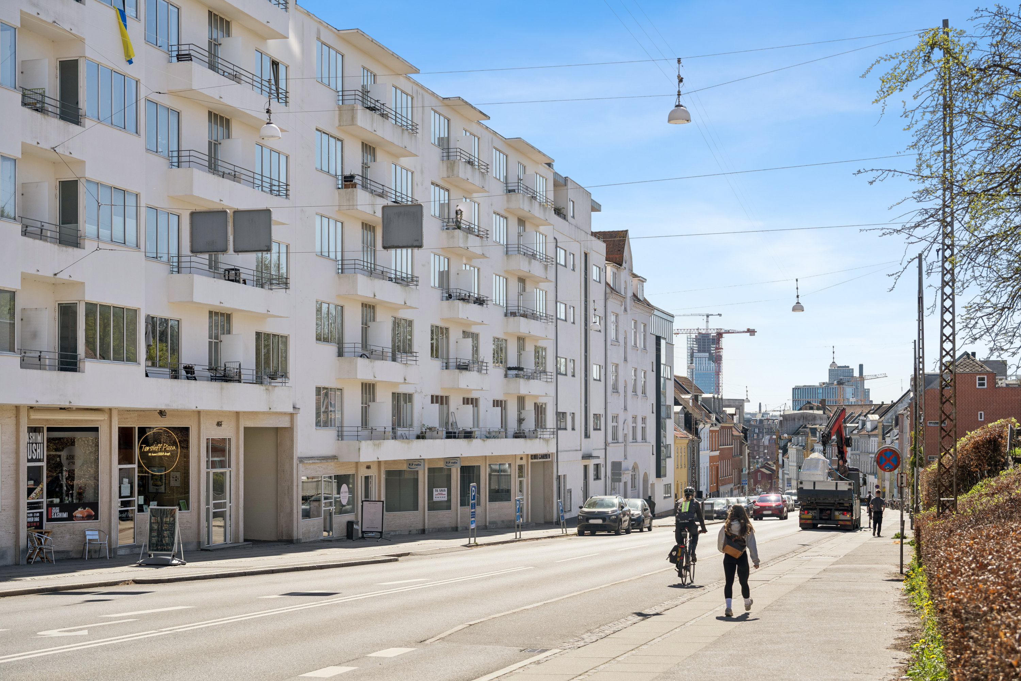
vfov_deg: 27.0
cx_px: 510
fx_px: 1418
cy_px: 340
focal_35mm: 50
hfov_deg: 39.6
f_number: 4
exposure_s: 1/640
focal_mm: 50
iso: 64
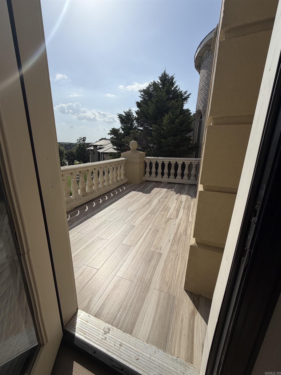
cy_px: 188
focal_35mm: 14
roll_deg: +0.3
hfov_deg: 85.7
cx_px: 140
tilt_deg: -16.0
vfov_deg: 102.1
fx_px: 152
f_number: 2.2
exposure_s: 1/2506
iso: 20
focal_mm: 2.22
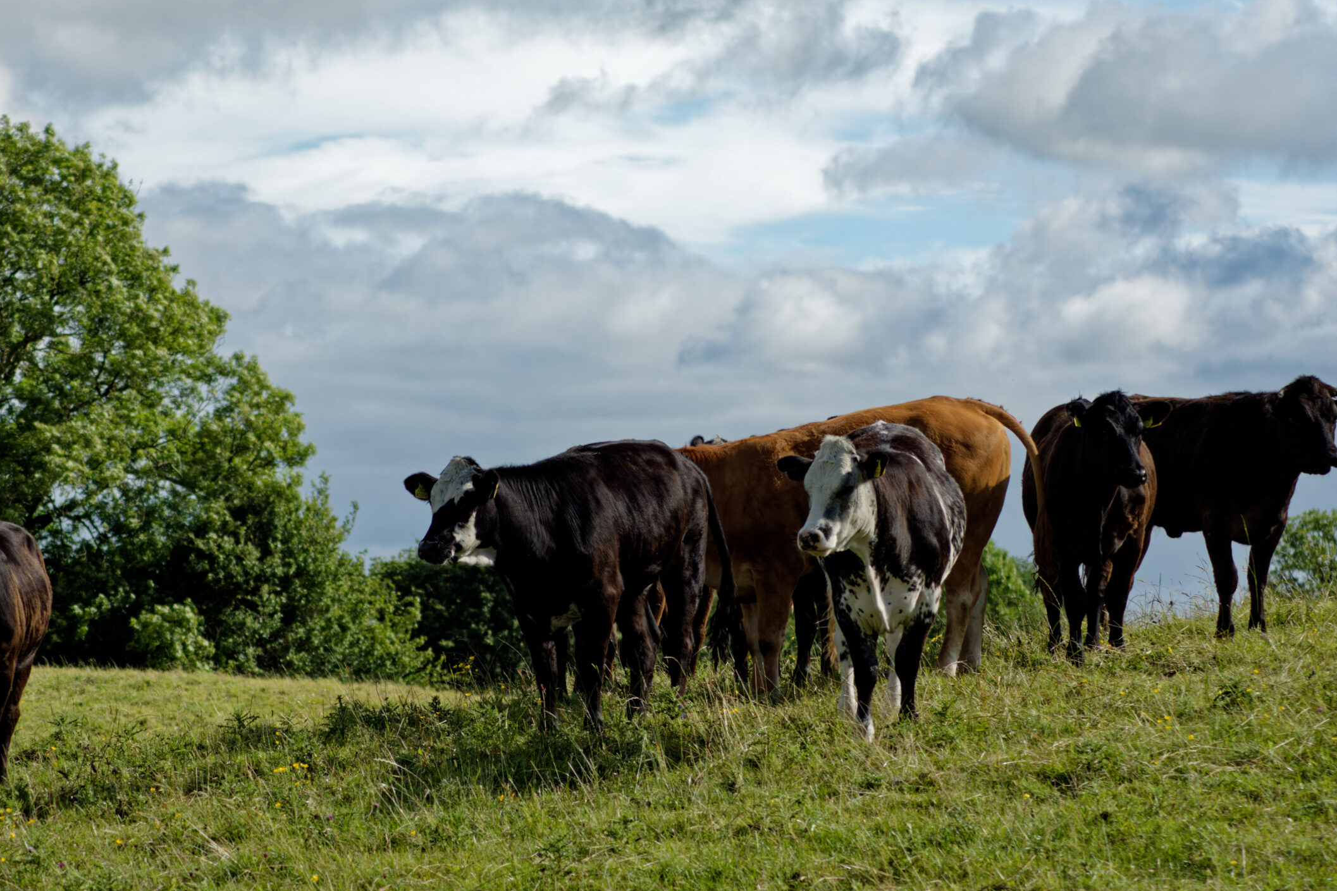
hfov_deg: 9.4
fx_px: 8095
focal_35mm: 218
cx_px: 562
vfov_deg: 6.3
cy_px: 366
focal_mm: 120
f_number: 8
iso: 360
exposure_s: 1/1000
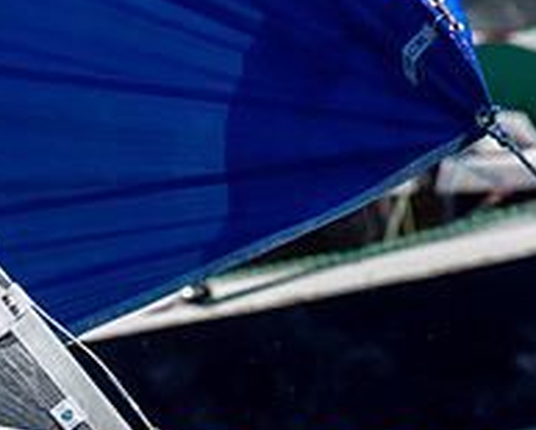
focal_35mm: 1268
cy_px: 456
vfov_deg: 1.2
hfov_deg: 1.5
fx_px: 20145
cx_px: -233
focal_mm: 300
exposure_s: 1/4000
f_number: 5.6
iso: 320
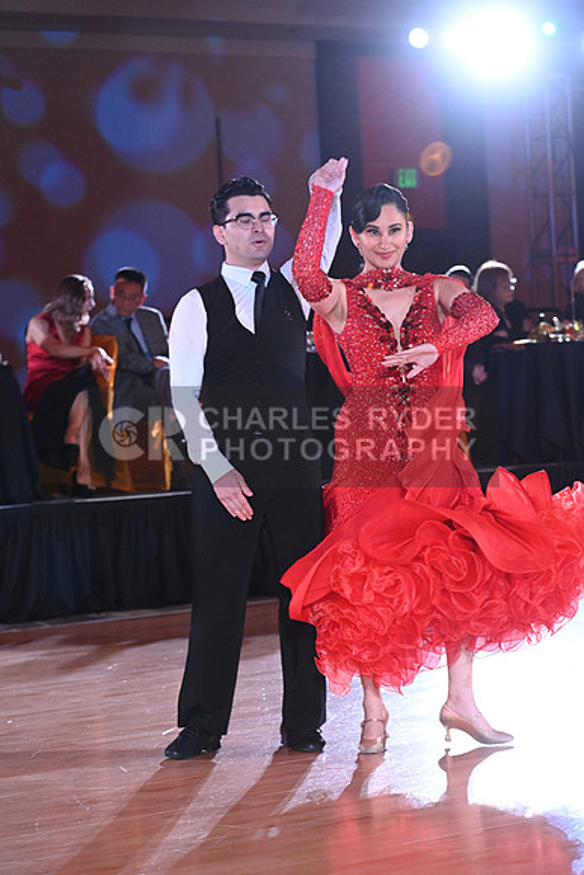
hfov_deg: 11.4
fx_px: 2918
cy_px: 438
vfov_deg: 17.1
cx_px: 292
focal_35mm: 120
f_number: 5.6
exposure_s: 1/400
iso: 5000
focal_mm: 120
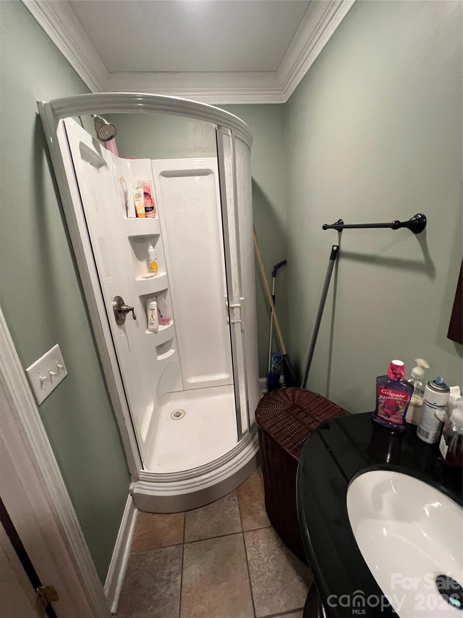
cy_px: 309
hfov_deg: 89.9
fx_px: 232
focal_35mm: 13
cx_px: 232
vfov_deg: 106.2
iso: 500
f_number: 1.8
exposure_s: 1/60
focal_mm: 1.57
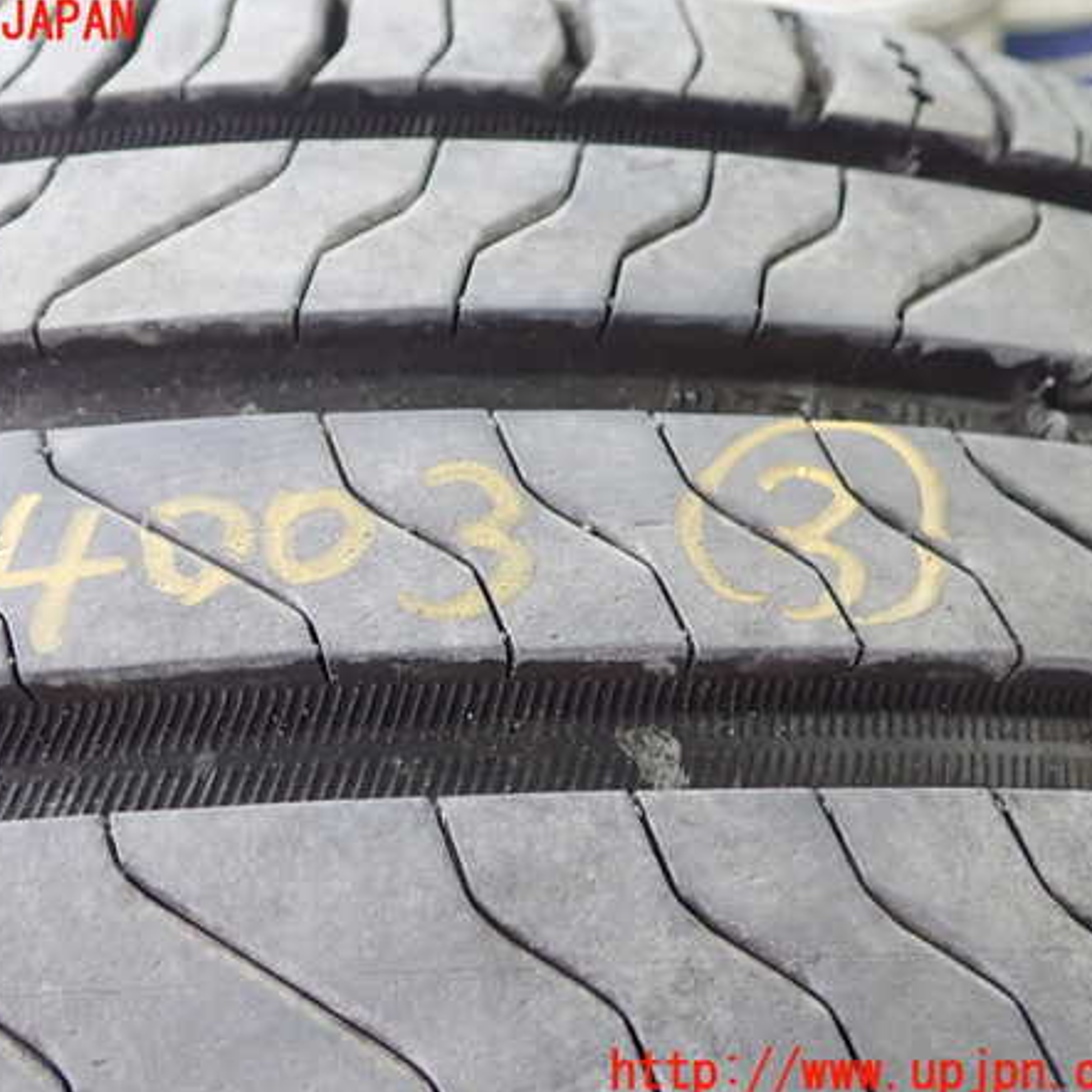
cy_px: 548
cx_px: 427
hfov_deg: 45.8
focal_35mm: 36
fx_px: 1285
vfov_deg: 46.0
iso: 640
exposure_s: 1/125
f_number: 2.3
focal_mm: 5.5
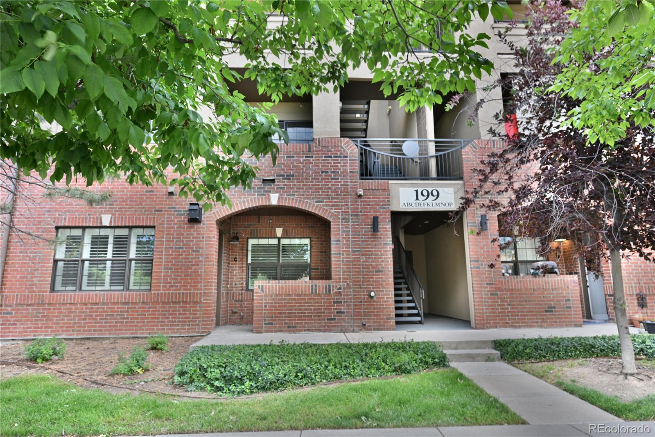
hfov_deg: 81.2
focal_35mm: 21
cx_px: 328
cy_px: 218
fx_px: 382
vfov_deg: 59.5
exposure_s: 1/25
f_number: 6.3
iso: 100
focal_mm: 21
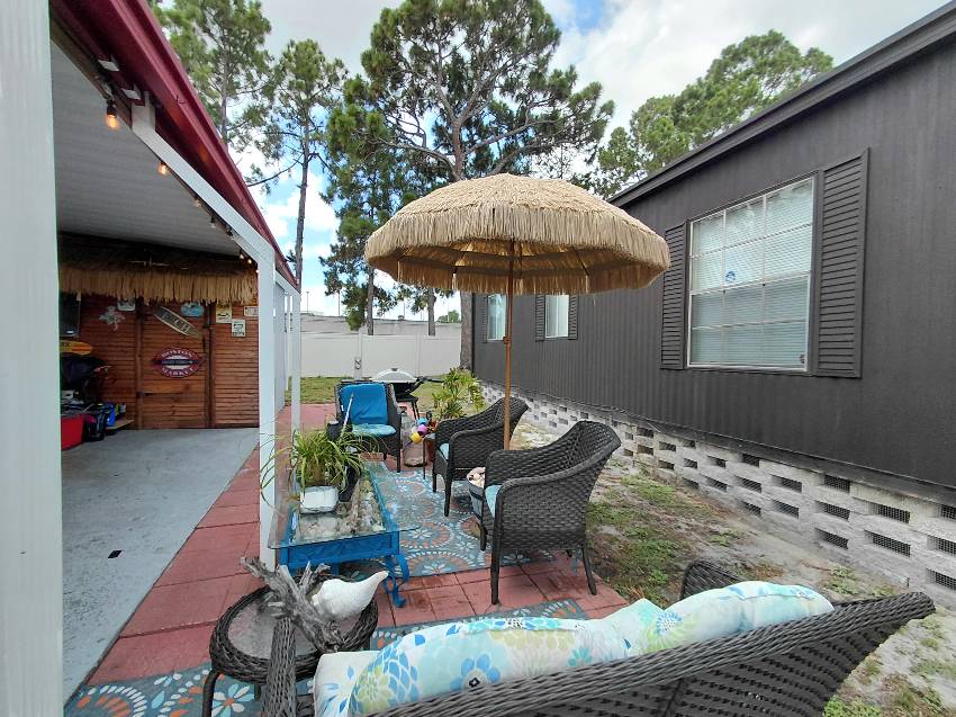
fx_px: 442
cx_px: 478
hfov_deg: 94.5
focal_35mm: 16
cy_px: 358
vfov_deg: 78.1
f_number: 2.2
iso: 40
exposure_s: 1/714
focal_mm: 1.64
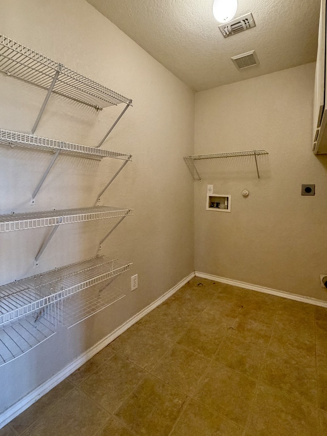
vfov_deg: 90.8
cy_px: 198
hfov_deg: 74.6
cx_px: 178
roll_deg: -0.2
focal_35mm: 17
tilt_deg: -2.6
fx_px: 214
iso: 400
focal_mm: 2.22
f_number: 2.2
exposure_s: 1/60
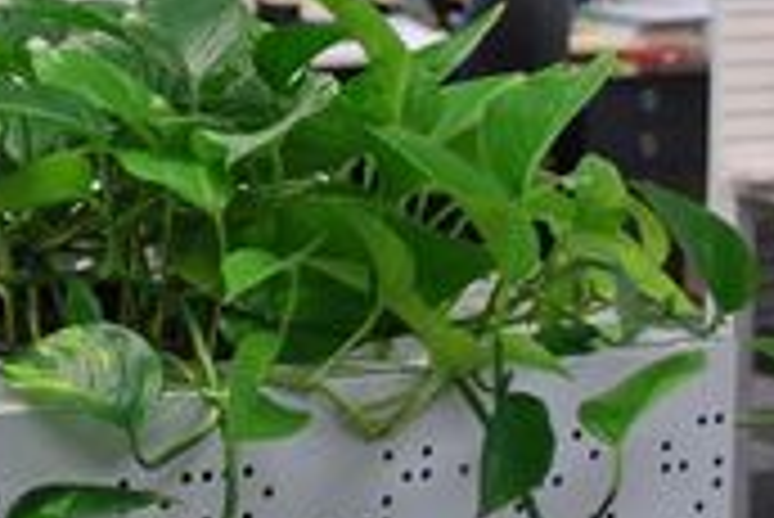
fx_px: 3120
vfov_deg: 9.4
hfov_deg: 13.8
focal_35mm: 145
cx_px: -140
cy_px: 18
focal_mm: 26
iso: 450
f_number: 4.2
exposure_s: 1/30
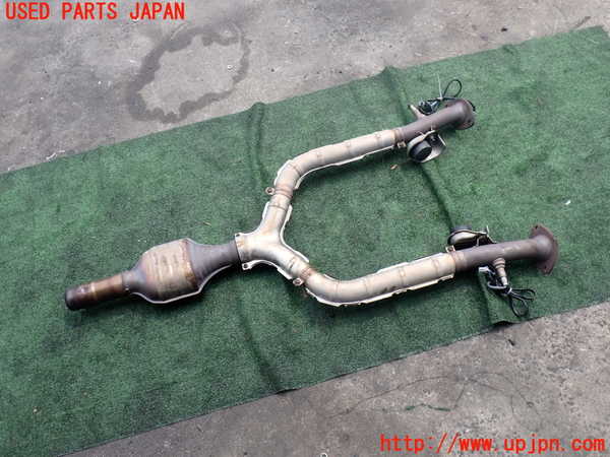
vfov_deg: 46.8
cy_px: 228
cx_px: 305
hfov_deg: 60.0
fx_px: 529
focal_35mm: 30
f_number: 3.2
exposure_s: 1/320
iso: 100
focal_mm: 5.4
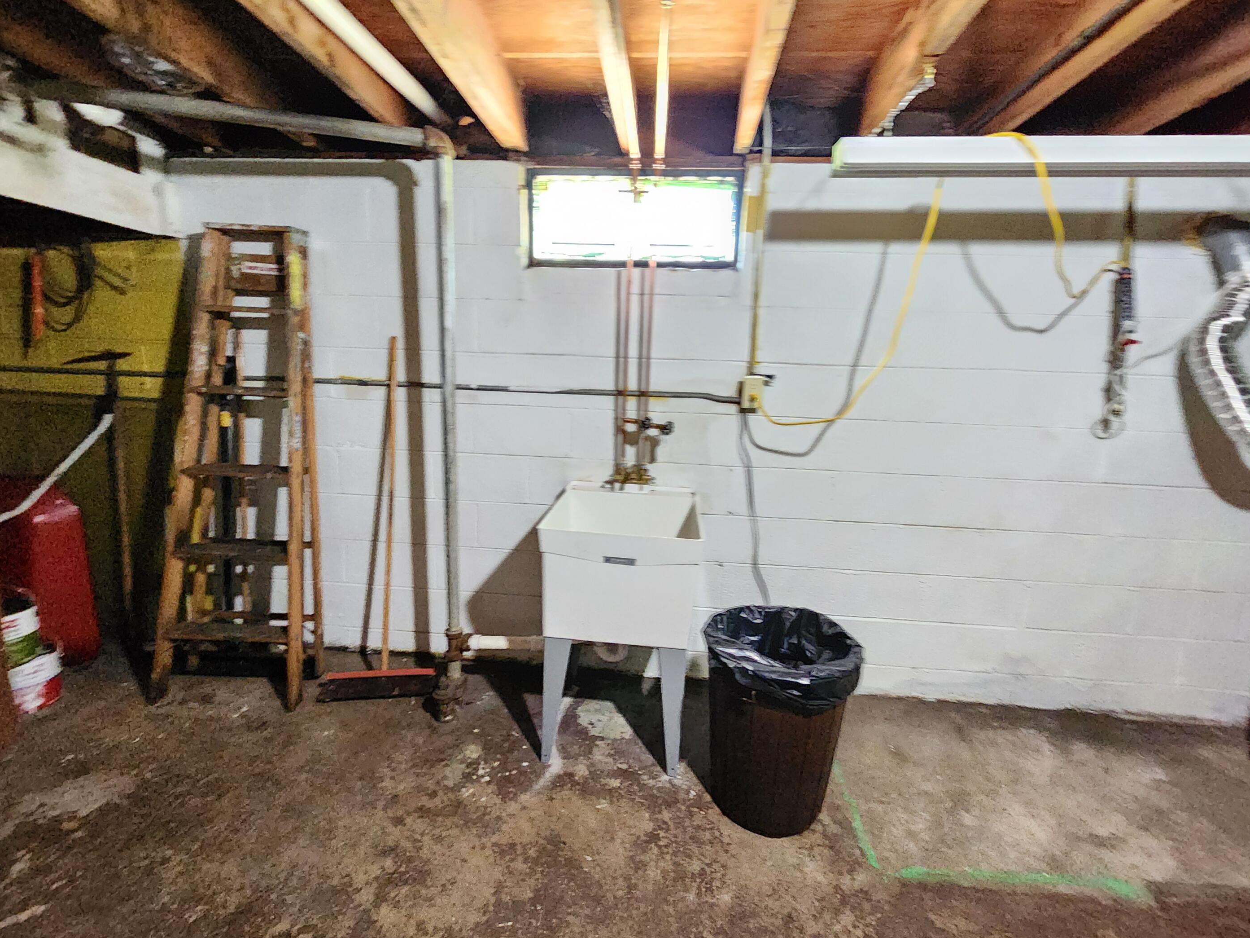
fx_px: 506
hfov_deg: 102.1
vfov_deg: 85.7
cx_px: 629
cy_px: 462
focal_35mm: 14
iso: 1600
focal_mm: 2.2
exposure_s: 1/24
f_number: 2.2
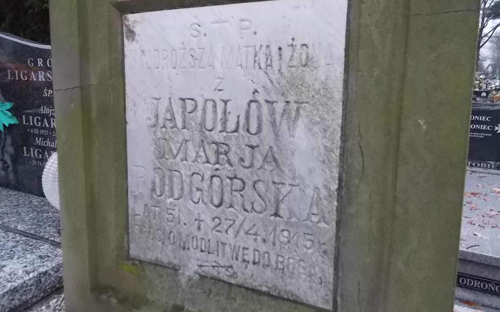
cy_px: 138
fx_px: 382
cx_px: 254
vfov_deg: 44.5
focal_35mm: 28
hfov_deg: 66.5
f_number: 3.2
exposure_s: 1/60
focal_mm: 4.6
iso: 400
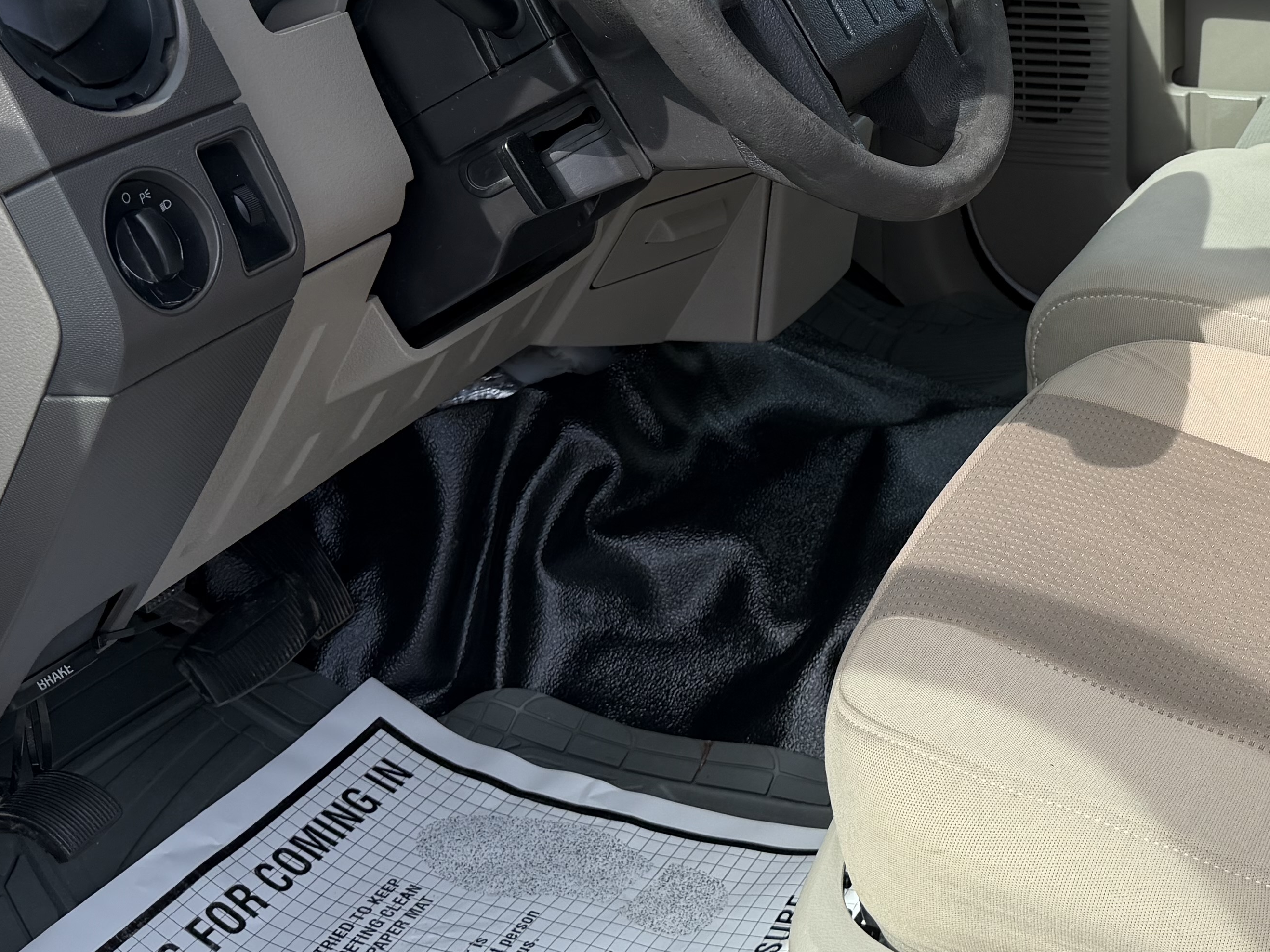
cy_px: 163
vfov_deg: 27.4
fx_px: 1908
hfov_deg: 35.4
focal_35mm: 52
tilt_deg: -18.2
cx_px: 1046
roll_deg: +0.3
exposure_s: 1/1855
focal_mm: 6.76
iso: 80
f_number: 1.78
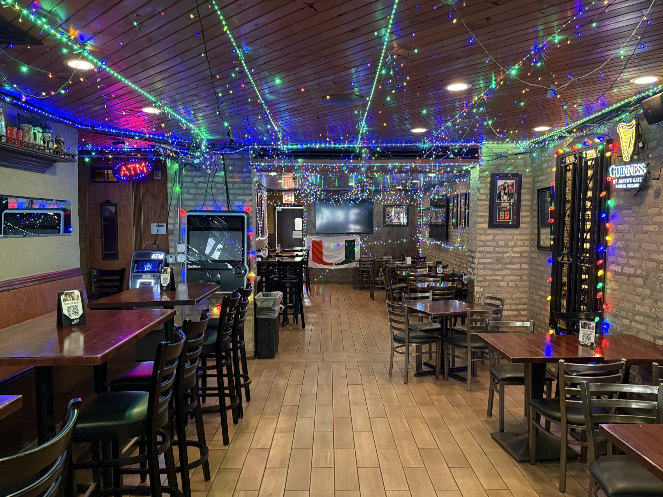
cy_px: 257
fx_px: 517
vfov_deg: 51.3
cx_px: 334
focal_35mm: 27
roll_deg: +0.1
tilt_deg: -3.1
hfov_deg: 65.3
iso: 1000
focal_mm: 6.76
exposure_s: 1/40
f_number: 1.78
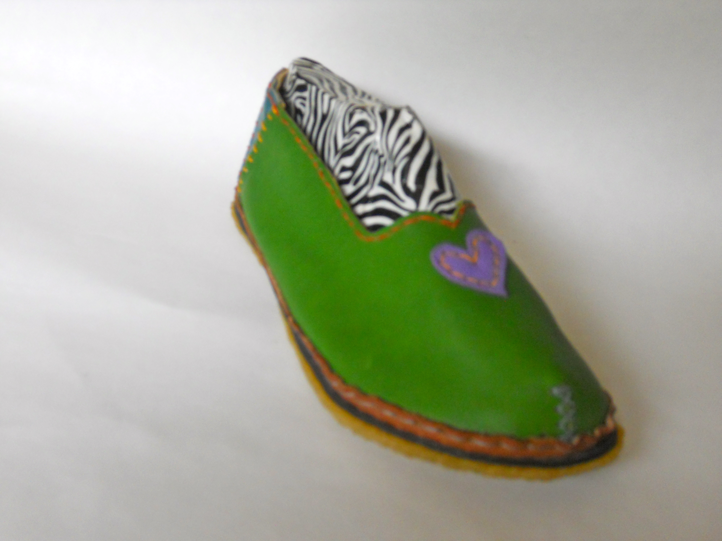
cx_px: 361
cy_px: 270
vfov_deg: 35.1
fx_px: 855
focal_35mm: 41
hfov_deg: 45.8
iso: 400
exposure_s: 1/30
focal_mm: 7.3
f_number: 3.2
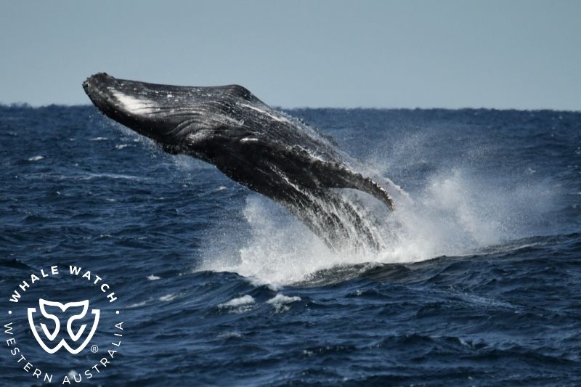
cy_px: 194
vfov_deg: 2.3
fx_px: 9681
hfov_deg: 3.4
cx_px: 290
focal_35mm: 600
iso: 1100
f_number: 6.3
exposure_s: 1/8000
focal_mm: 600
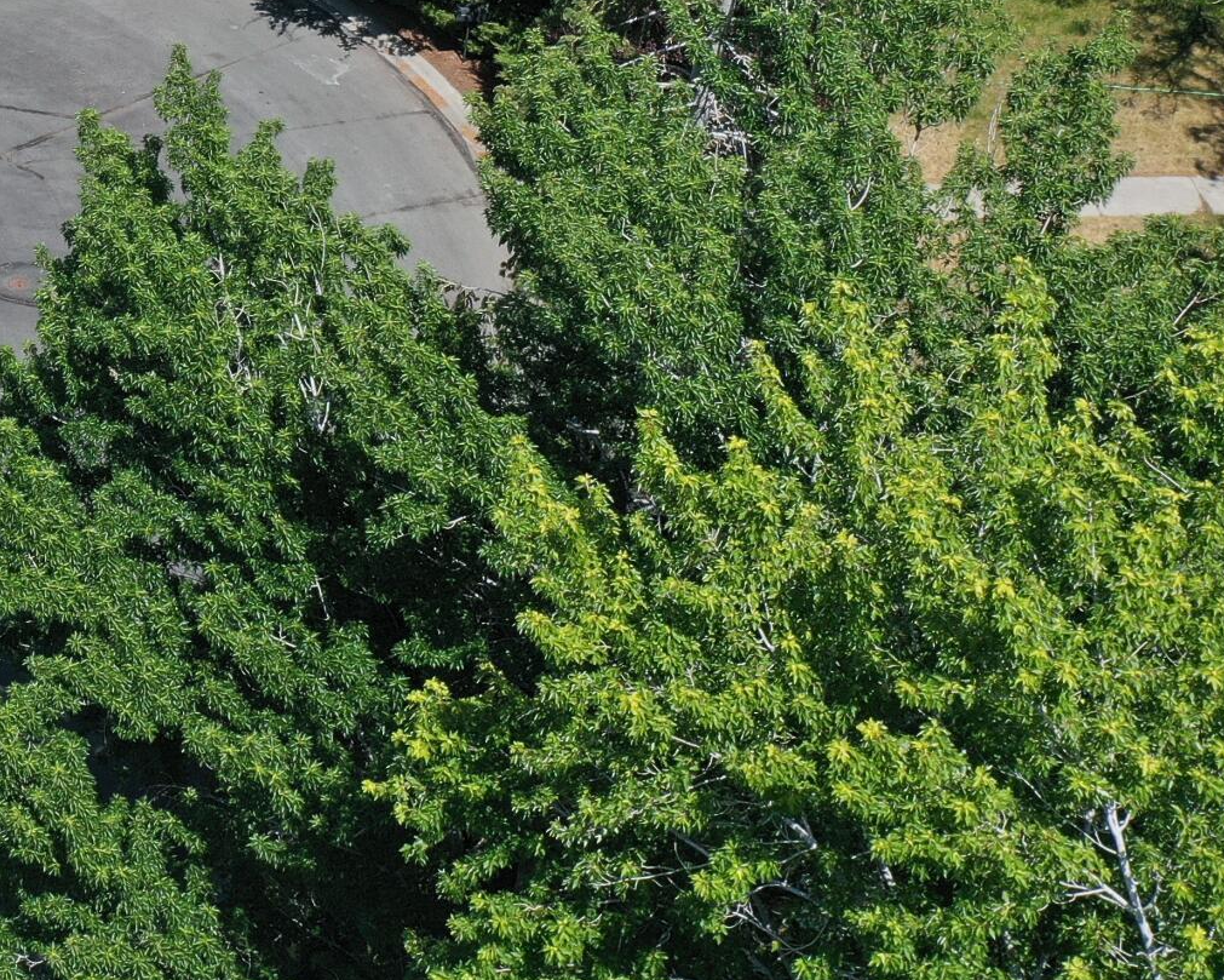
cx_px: -278
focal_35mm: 78
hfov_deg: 22.4
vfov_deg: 18.7
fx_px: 2826
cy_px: -168
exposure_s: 1/500
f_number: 5.6
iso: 100
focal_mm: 10.26
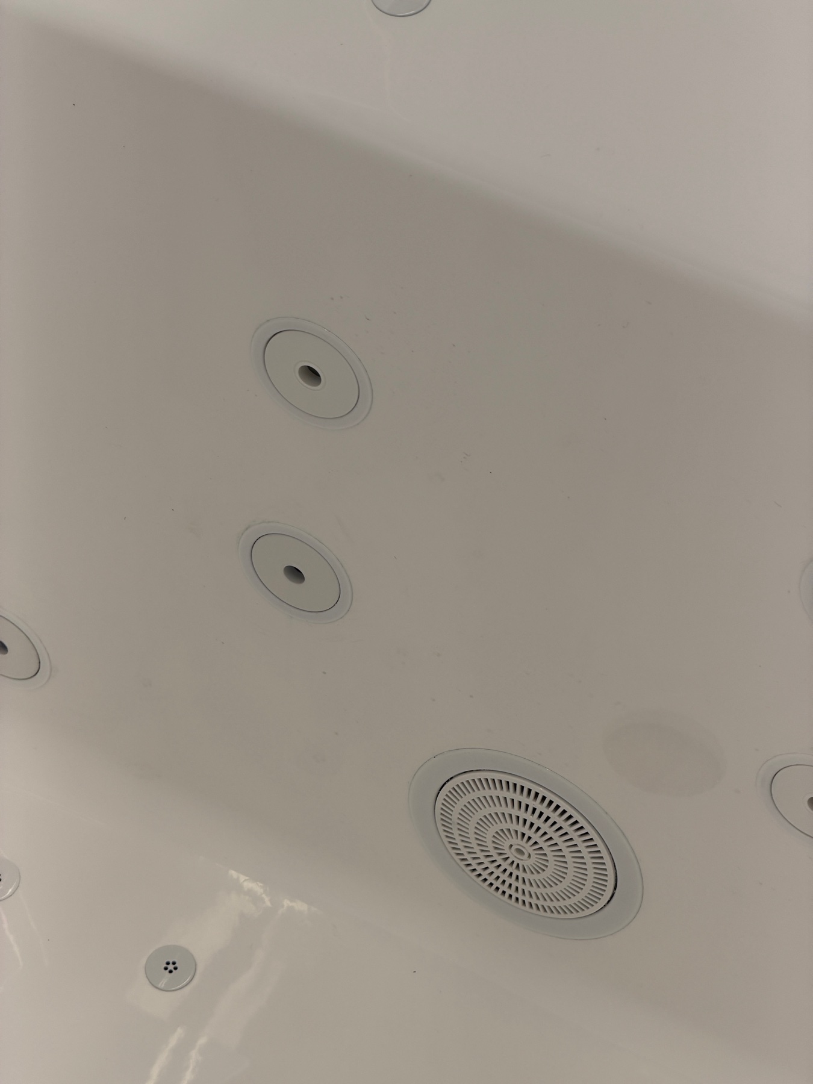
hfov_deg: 14.8
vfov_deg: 19.6
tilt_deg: -55.3
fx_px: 3131
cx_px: 406
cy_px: 542
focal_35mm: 100
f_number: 2.8
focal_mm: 16.89
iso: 50
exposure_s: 1/145
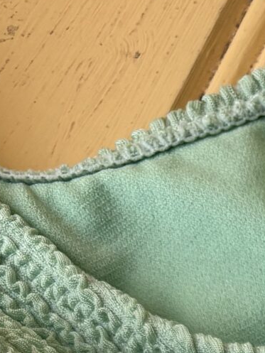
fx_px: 1367
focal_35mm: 134
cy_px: 683
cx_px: 592
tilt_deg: -76.5
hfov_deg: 10.0
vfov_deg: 13.0
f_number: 1.6
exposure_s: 1/356
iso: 50
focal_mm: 5.96
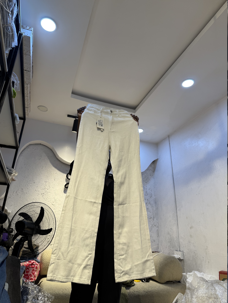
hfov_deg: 56.8
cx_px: 114
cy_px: 152
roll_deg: -2.7
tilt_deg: +24.4
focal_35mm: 24
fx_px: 211
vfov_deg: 71.6
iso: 50
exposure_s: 1/123
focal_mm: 6.76
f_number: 1.78
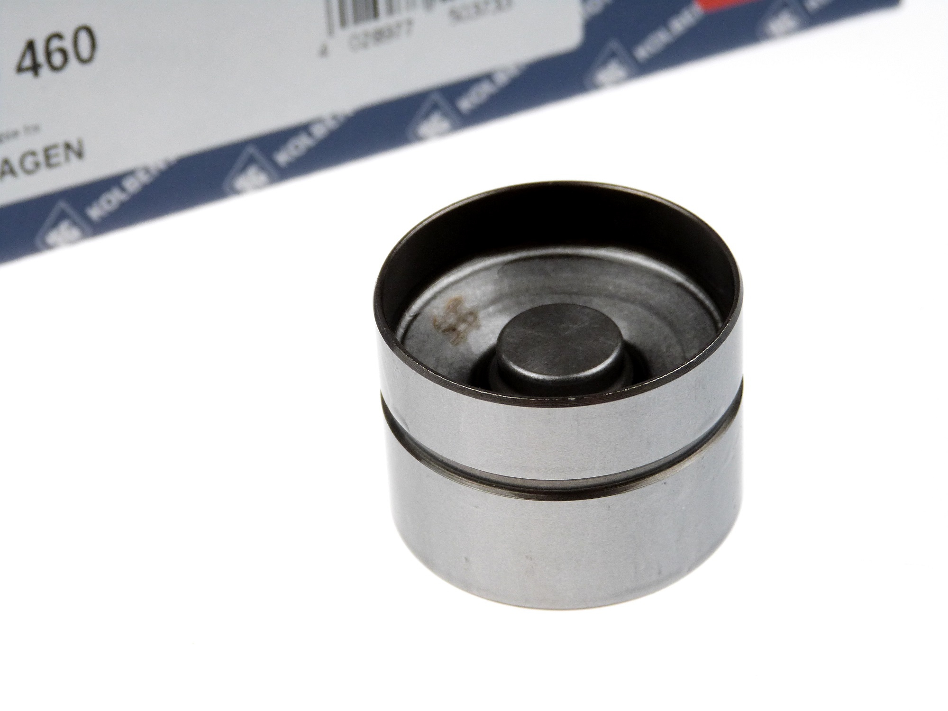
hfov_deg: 16.7
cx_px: 474
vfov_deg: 12.6
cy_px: 356
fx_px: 3232
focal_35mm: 118
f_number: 3.5
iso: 200
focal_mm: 21.2
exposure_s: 1/250
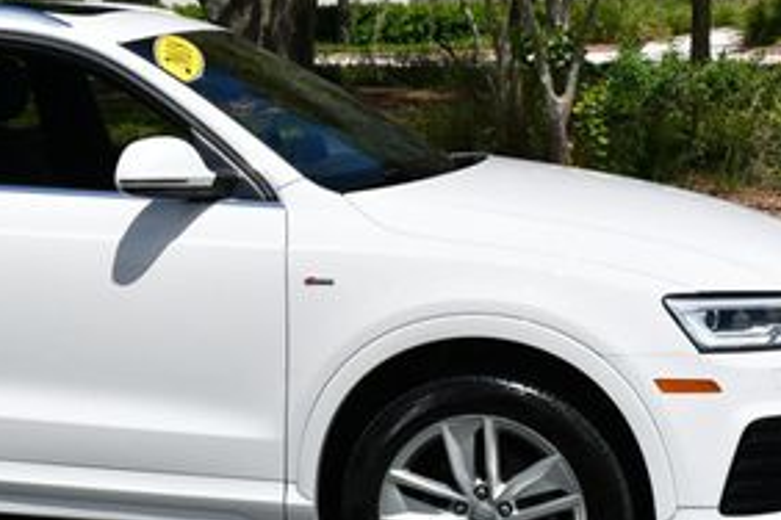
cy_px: 138
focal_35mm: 102
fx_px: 2213
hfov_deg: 19.6
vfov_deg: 13.4
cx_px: 75
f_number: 10
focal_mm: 30
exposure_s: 1/400
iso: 100
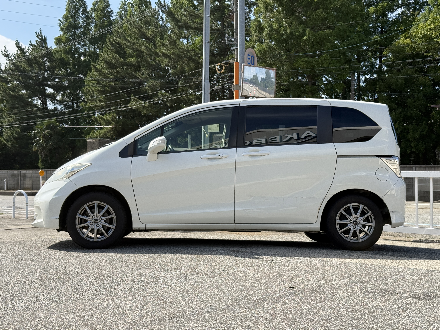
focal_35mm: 48
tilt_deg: +1.4
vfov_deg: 30.3
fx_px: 610
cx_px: 220
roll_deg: -0.6
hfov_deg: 39.7
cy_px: 165
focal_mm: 6.76
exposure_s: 1/2976
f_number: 1.78
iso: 64
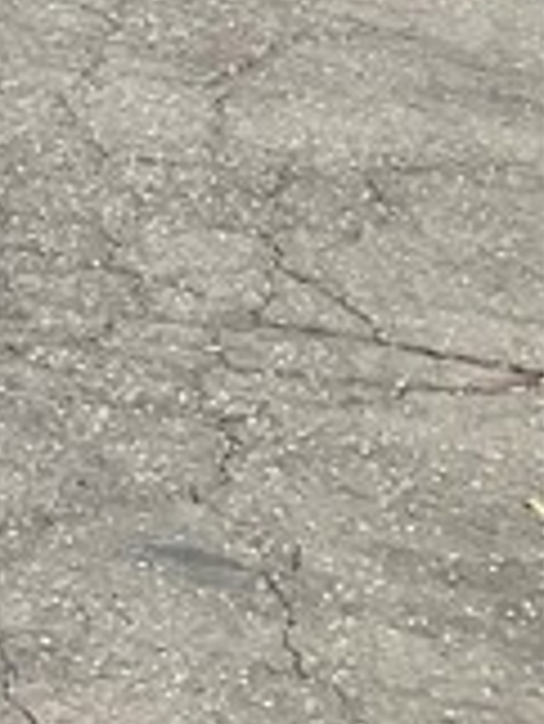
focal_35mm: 184
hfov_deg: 7.1
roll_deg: +0.0
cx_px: -1173
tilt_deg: +6.0
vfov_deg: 8.9
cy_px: -1426
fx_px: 3850
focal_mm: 3
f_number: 1.8
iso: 16
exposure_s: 1/1534
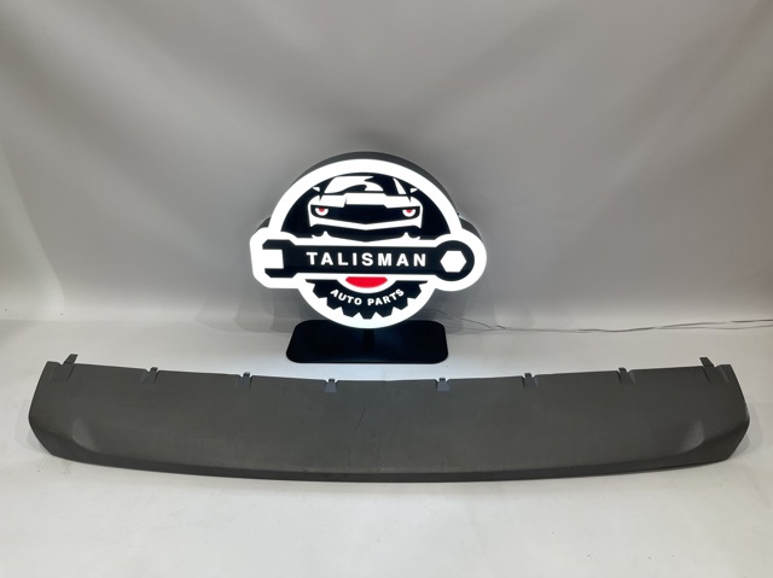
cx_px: 386
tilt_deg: -26.1
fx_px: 558
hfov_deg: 69.4
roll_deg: +0.4
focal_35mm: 25
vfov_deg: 54.8
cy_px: 289
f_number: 1.6
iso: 64
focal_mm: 5.1
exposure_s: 1/100
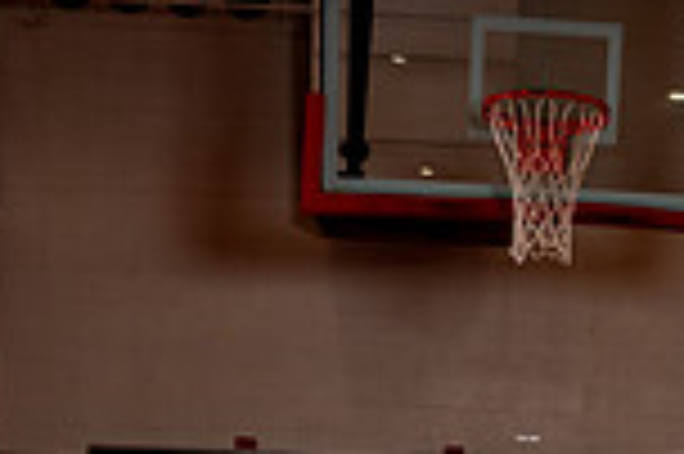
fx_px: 1518
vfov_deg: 13.6
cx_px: 549
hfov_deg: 25.0
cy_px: 998
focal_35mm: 80
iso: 100
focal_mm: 27
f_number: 5.6
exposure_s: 1/250
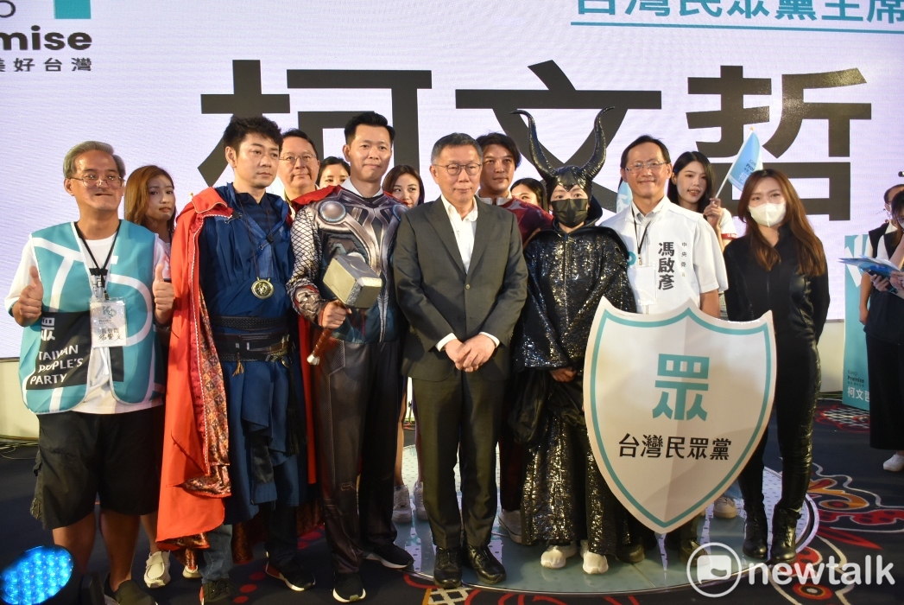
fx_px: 679
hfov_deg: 67.3
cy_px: 302
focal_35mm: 27
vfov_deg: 48.0
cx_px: 452
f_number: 5
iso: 720
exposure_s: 1/60
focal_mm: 18
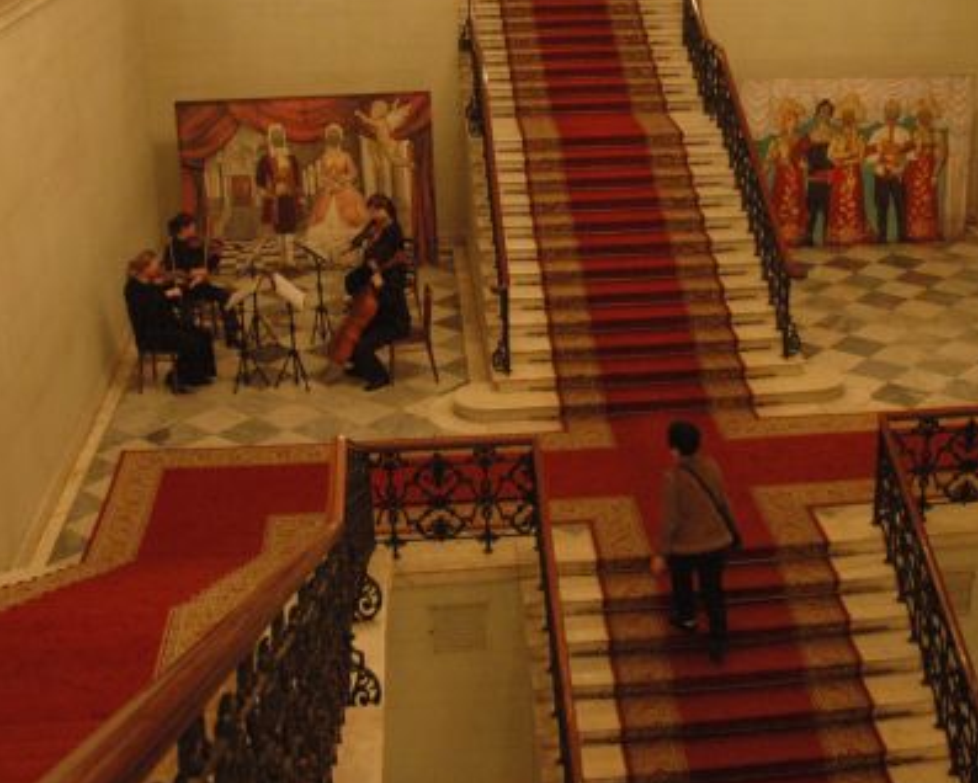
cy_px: 276
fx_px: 1332
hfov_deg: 40.1
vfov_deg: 32.6
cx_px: 592
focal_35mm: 46
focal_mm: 18
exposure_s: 1/20
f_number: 4
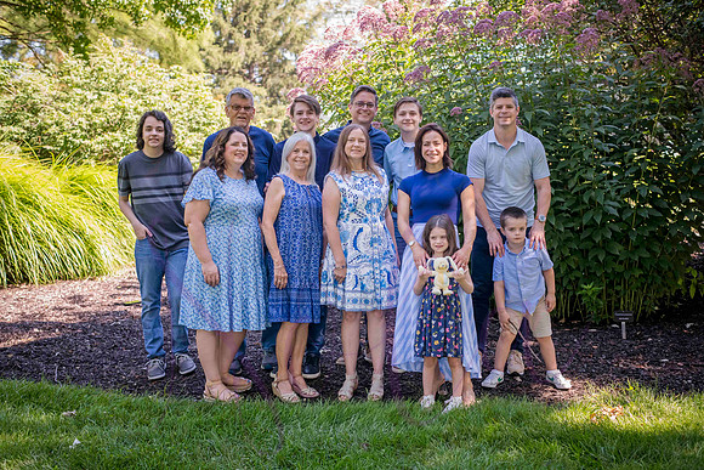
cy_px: 235
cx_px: 352
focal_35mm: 50
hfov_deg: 39.6
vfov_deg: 27.0
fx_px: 978
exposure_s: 1/320
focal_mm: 50
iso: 400
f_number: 3.5
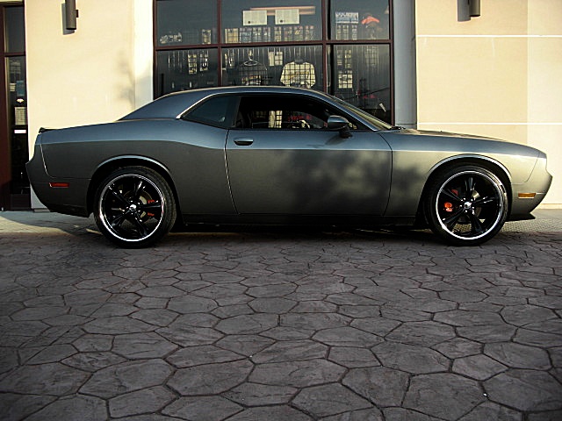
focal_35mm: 36
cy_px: 210
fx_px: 584
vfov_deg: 39.7
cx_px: 281
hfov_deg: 51.4
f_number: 2.8
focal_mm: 6.3
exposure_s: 1/200
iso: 50
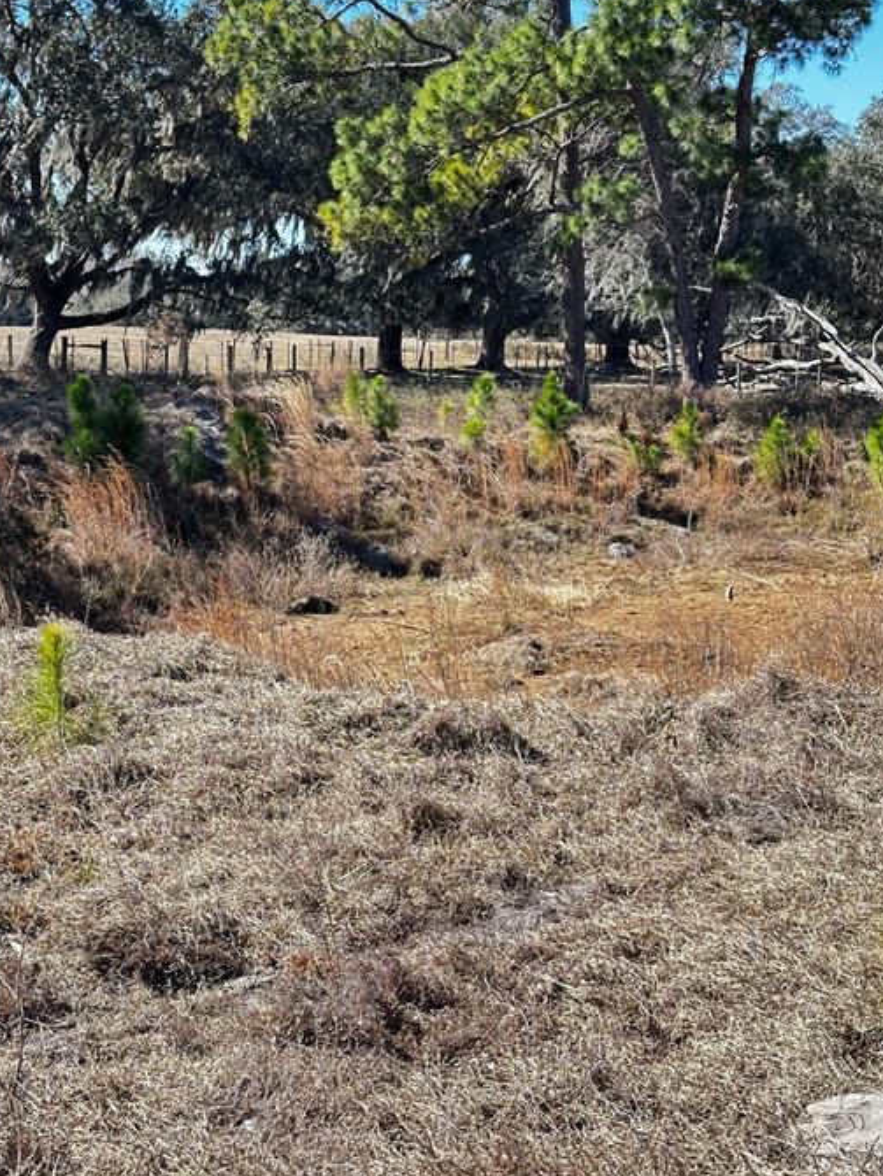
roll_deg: -0.6
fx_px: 1869
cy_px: 511
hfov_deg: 26.6
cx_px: 430
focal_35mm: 55
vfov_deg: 34.9
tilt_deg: -5.3
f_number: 1.78
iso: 64
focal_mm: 6.86
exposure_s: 1/612
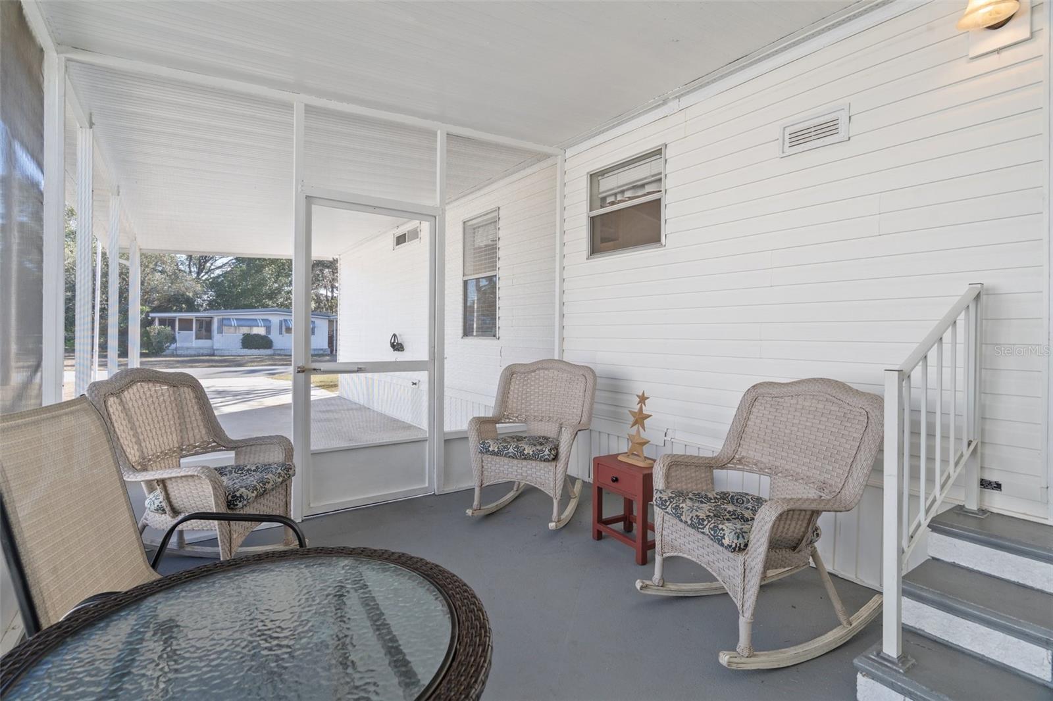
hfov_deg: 93.3
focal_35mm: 17
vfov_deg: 70.4
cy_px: 350
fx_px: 497
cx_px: 526
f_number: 8
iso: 320
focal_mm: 17
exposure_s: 1/8
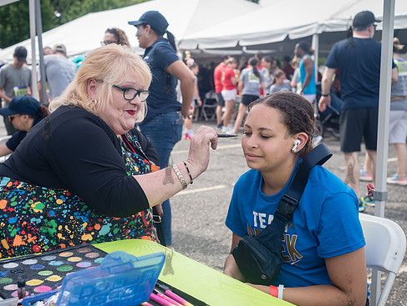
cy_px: 160
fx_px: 554
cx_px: 145
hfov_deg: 40.0
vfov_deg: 31.0
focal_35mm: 47
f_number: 4
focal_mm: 35
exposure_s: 1/640
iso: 200
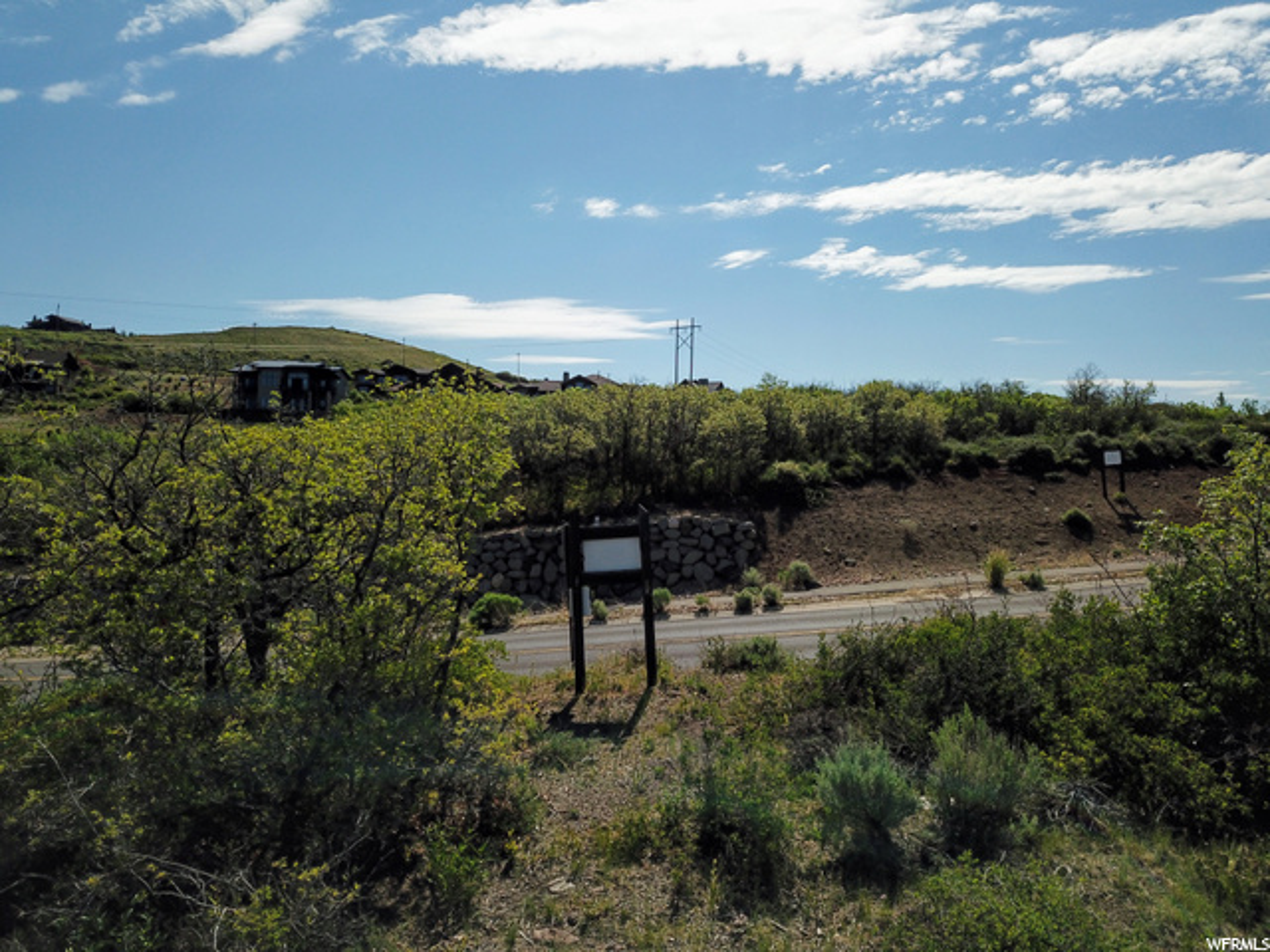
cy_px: 476
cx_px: 635
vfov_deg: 53.1
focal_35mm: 26
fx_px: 954
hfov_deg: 67.3
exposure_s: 1/3571
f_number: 2.2
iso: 100
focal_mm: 4.73
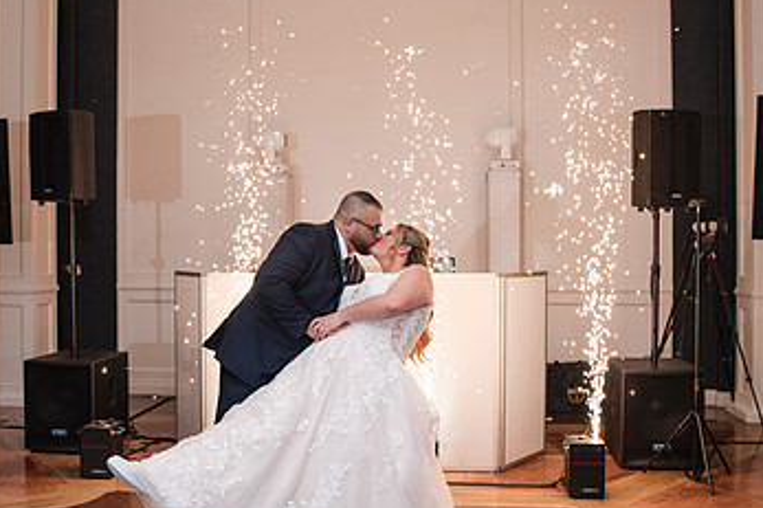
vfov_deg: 32.6
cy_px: 257
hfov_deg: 47.3
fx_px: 869
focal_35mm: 41
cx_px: 334
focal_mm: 24
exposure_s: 1/640
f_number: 3.2
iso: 1250
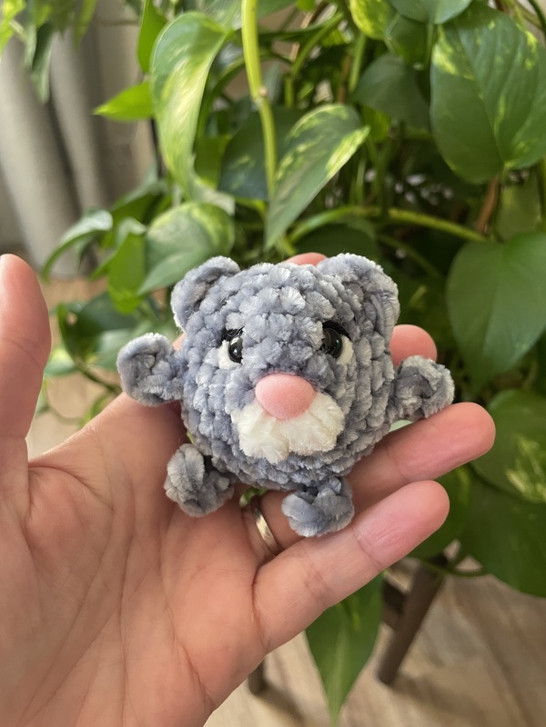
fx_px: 547
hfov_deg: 53.1
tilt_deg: -44.7
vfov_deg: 67.3
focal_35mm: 26
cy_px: 364
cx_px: 273
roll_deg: -0.3
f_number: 1.6
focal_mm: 4.2
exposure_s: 1/60
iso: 250
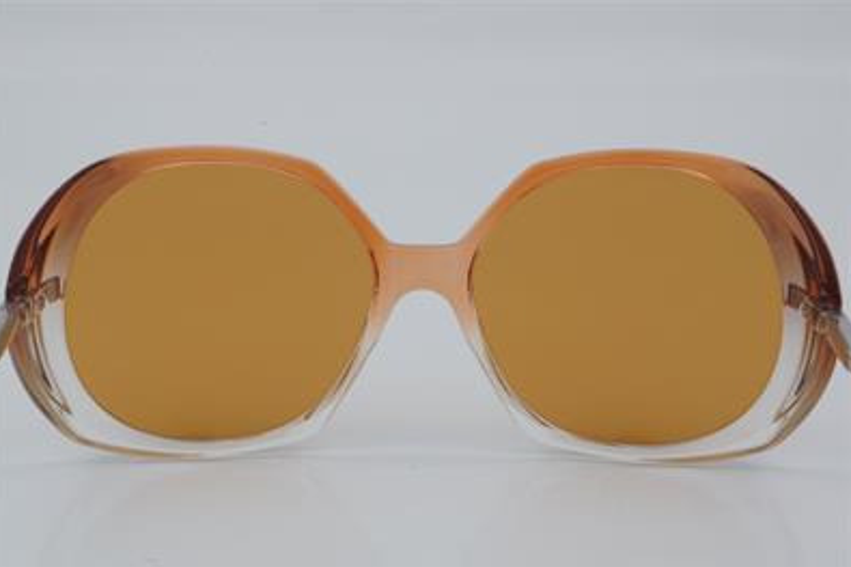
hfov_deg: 26.7
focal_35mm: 76
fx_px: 1796
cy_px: 285
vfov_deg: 17.9
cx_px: 422
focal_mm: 50
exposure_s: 1/4
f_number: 32
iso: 100
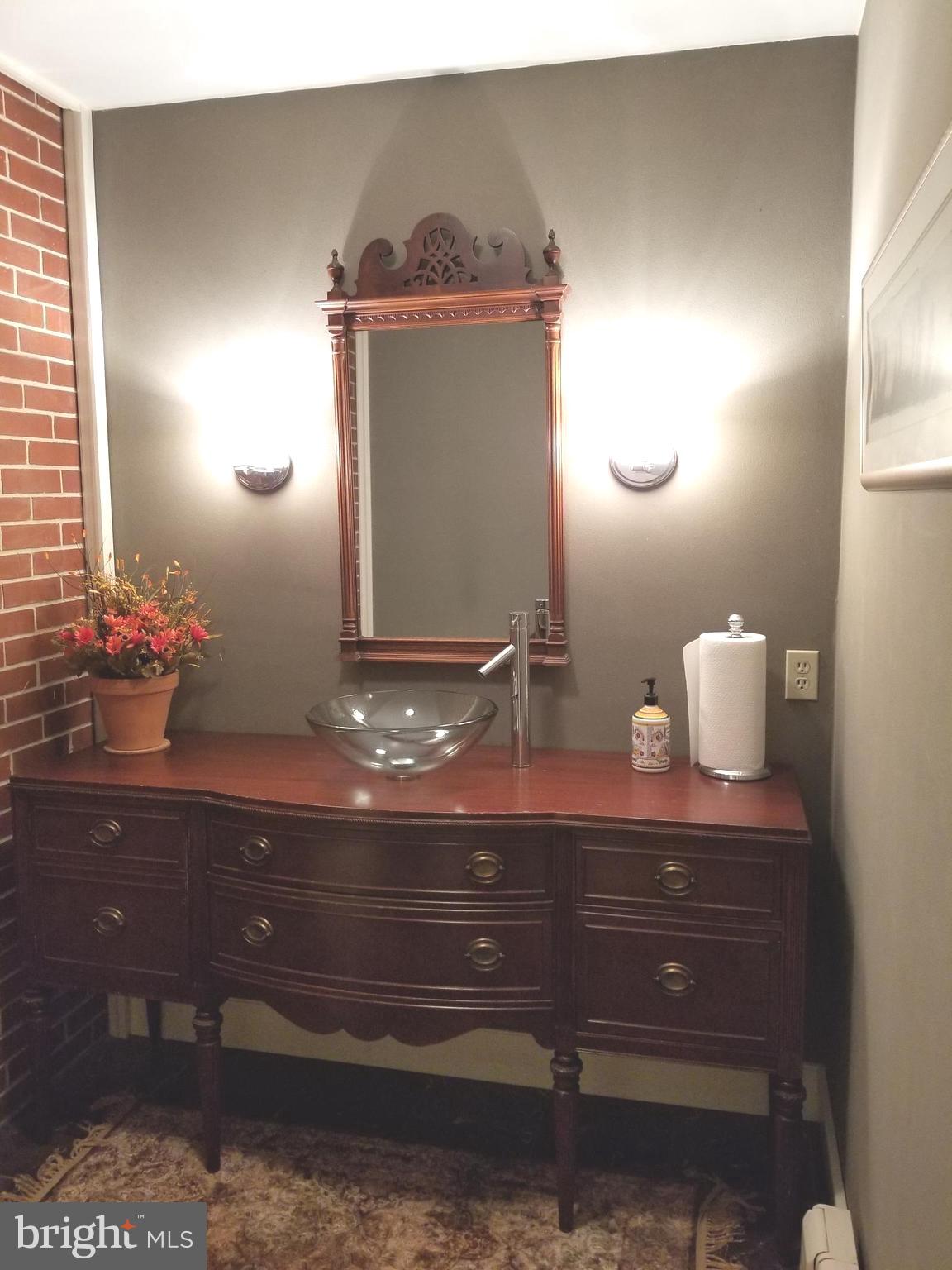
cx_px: 476
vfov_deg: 67.3
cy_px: 635
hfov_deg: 53.1
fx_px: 953
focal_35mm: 26
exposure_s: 1/40
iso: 160
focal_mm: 4.25
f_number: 1.7
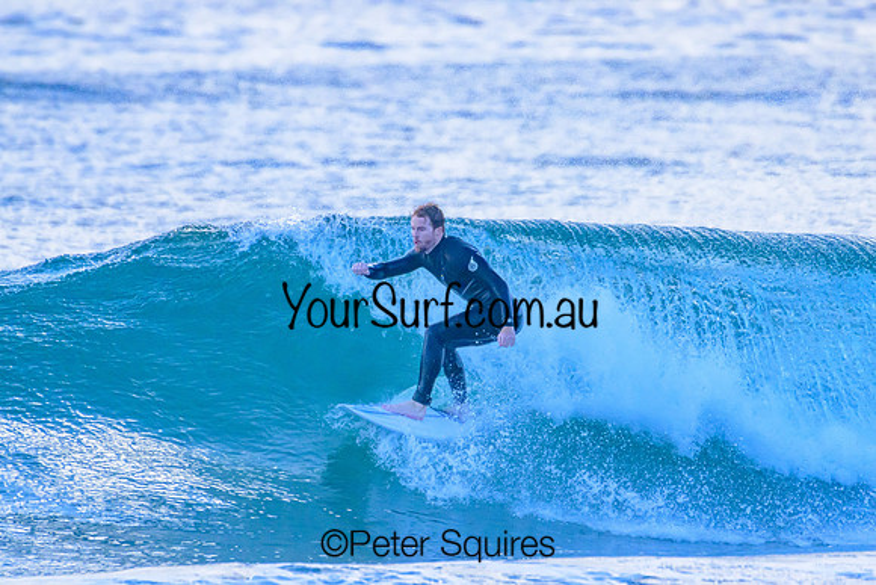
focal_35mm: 1000
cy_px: 292
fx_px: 24338
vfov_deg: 1.4
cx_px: 438
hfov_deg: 2.1
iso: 5000
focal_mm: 1000
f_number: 11
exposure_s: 1/2000
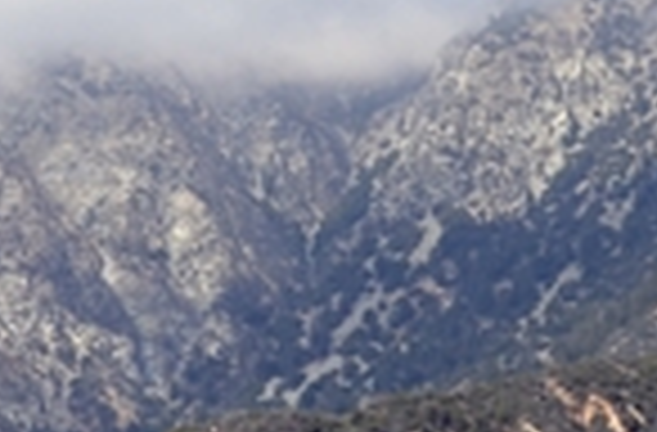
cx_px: 459
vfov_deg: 6.6
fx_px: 3743
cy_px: 216
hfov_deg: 10.0
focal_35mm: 206
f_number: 7.1
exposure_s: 1/200
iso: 100
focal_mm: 20
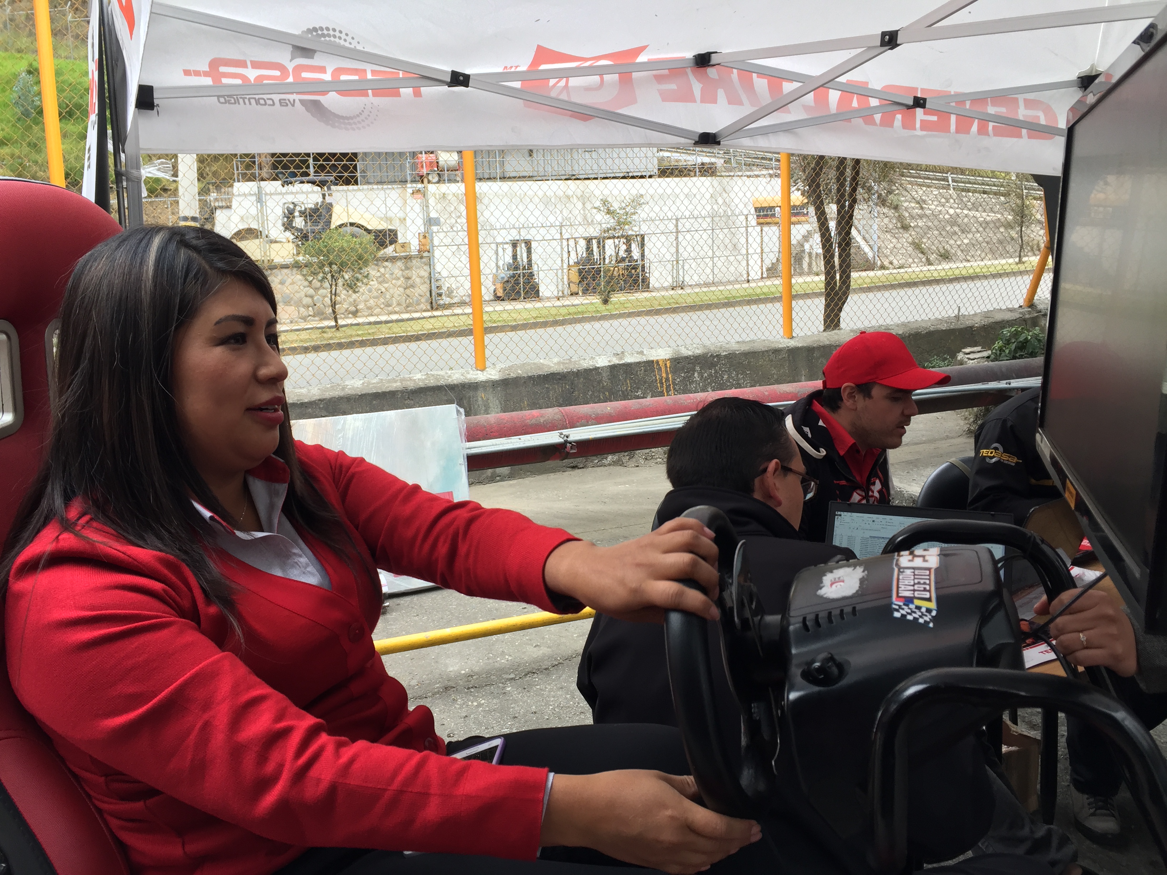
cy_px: 438
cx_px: 584
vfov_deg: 48.2
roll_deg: +1.5
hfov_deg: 61.7
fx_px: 978
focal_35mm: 29
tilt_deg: -8.1
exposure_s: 1/120
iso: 32
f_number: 2.2
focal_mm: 4.15
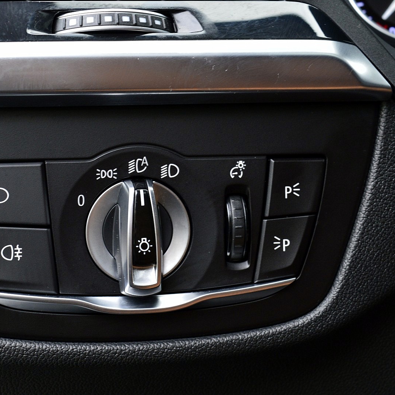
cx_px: 114
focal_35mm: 81
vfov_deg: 21.4
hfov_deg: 21.3
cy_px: 197
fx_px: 1046
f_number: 8
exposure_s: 1/60
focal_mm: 42
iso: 560
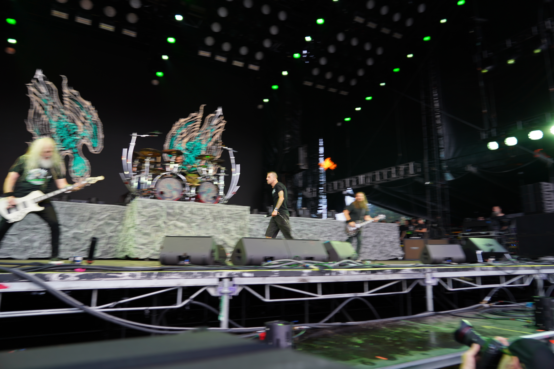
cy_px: 184
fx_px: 369
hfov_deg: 73.7
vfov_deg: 53.1
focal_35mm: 24
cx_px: 277
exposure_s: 1/30
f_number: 4
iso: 100
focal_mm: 24
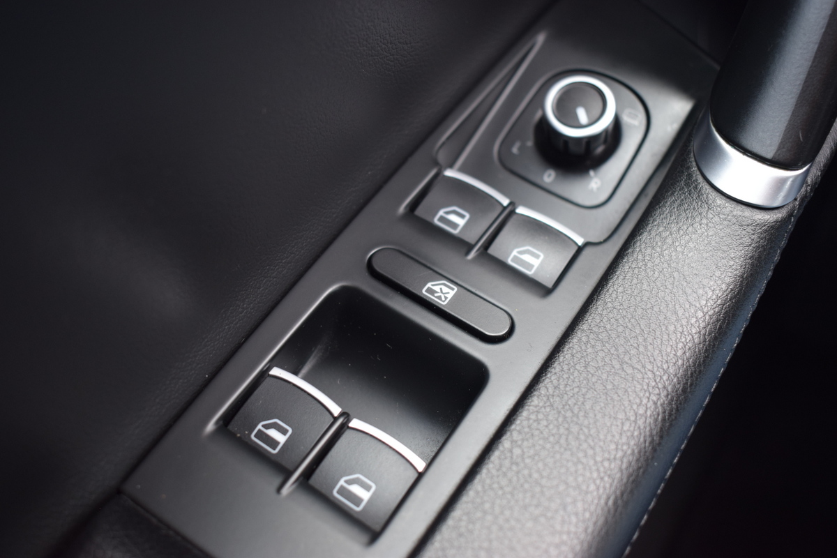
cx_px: 418
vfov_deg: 35.5
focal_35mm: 38
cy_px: 279
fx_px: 872
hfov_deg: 51.3
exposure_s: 1/60
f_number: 4
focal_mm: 25
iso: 500
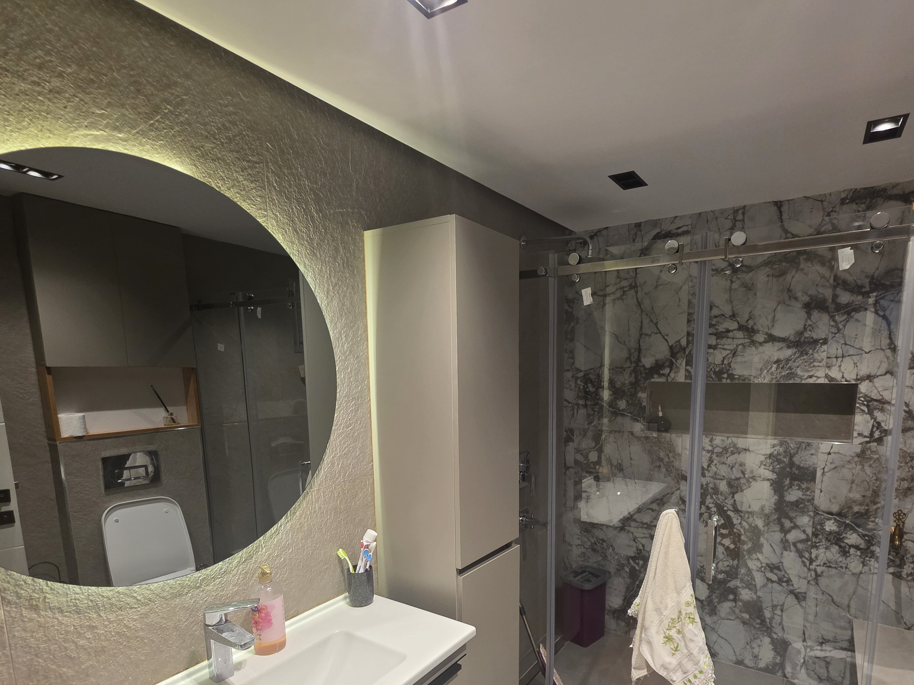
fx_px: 475
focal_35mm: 18
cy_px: 447
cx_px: 515
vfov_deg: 69.9
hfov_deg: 87.3
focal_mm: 2.2
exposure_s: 1/60
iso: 160
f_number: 1.9
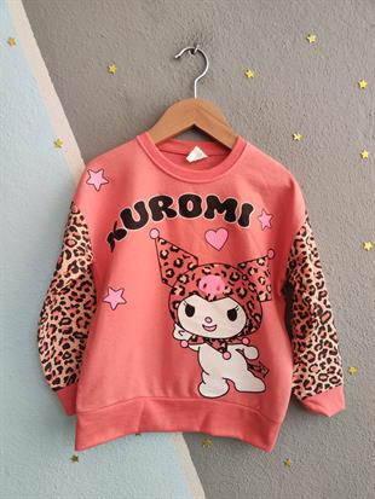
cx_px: 188
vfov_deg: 71.6
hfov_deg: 56.8
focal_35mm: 24
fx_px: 346
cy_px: 250
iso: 324
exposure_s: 1/100
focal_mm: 5.59
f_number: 1.88
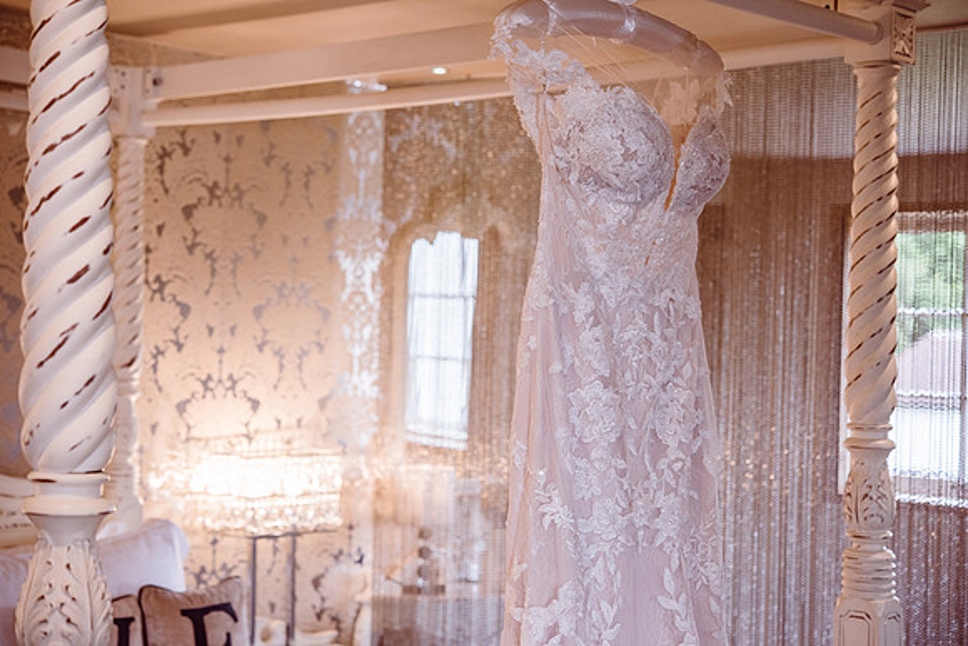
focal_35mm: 60
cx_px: 484
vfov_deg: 22.6
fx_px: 1614
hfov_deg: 33.4
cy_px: 323
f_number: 4.5
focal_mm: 60
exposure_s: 1/100
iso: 1000
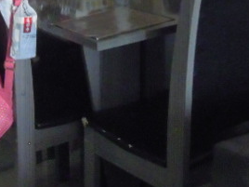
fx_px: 770
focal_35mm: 107
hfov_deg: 18.1
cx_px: 24
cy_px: -38
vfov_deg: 13.5
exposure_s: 1/60
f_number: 2.7
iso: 800
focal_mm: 5
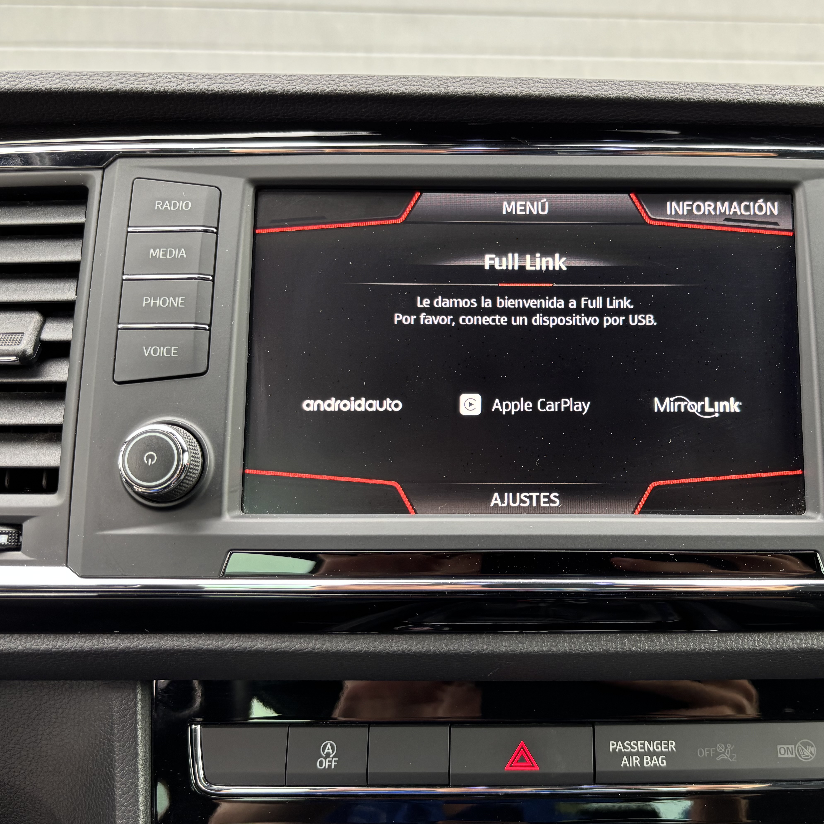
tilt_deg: -4.2
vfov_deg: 49.7
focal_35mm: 33
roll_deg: +0.8
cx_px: 532
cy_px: 403
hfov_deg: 49.1
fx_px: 889
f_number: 1.6
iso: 100
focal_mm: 5.96
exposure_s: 1/55
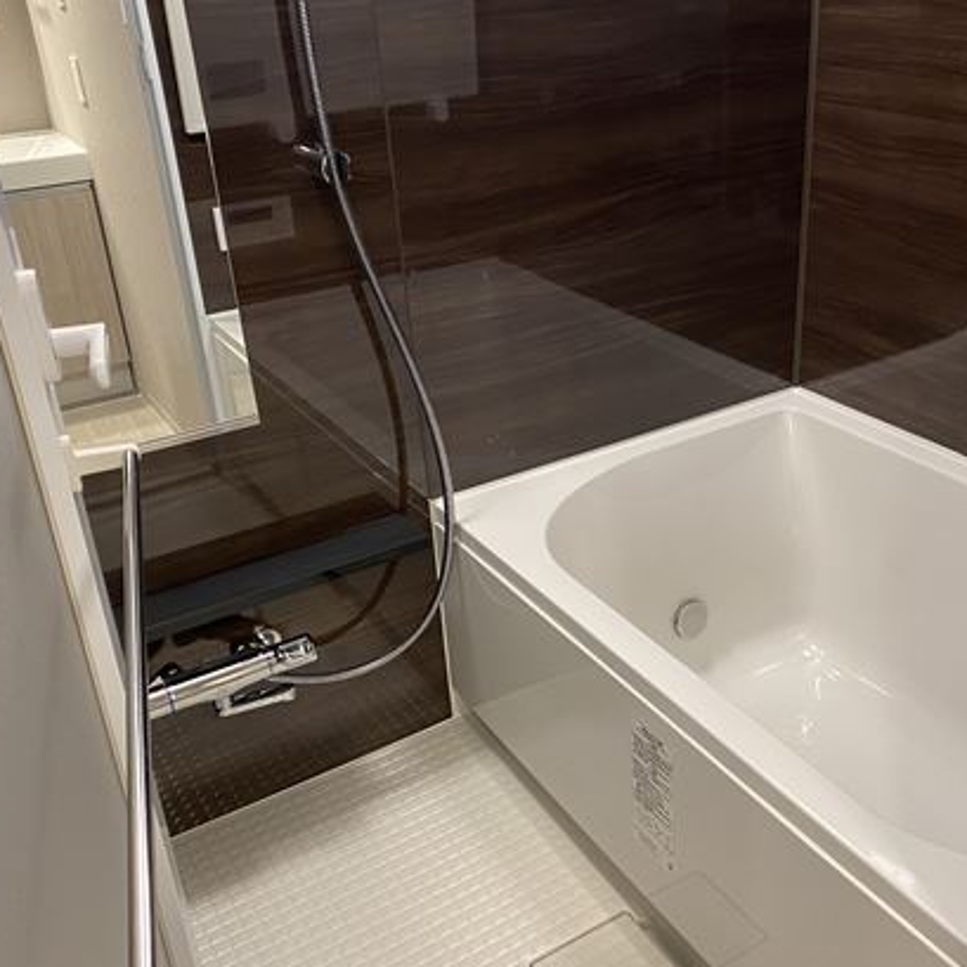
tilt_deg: -26.7
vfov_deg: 46.0
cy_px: 492
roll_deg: +3.2
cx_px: 575
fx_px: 1138
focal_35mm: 36
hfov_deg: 45.8
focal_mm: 4.25
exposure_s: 1/50
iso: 160
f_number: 1.8
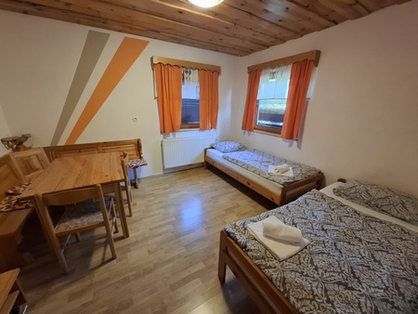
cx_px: 209
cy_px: 157
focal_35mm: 13
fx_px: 157
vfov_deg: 90.0
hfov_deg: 106.2
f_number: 2.2
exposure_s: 1/25
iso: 200
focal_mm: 1.74
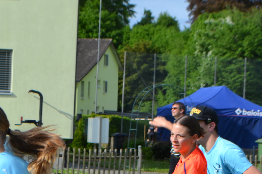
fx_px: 1544
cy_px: 121
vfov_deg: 6.5
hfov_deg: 9.7
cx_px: 98
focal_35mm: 212
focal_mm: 55
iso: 100
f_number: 8
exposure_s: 1/250
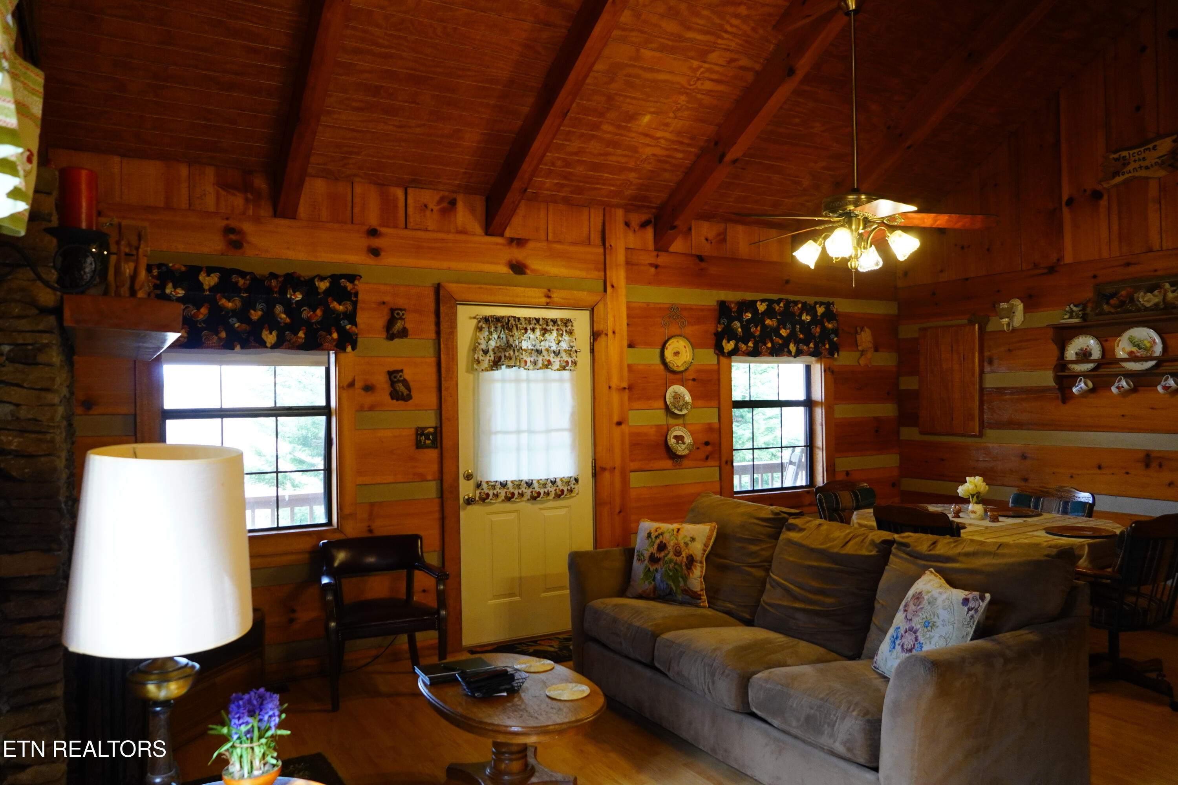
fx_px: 883
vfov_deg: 47.9
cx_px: 589
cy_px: 392
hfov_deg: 67.4
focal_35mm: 27
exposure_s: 1/60
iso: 1000
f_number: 4
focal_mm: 18
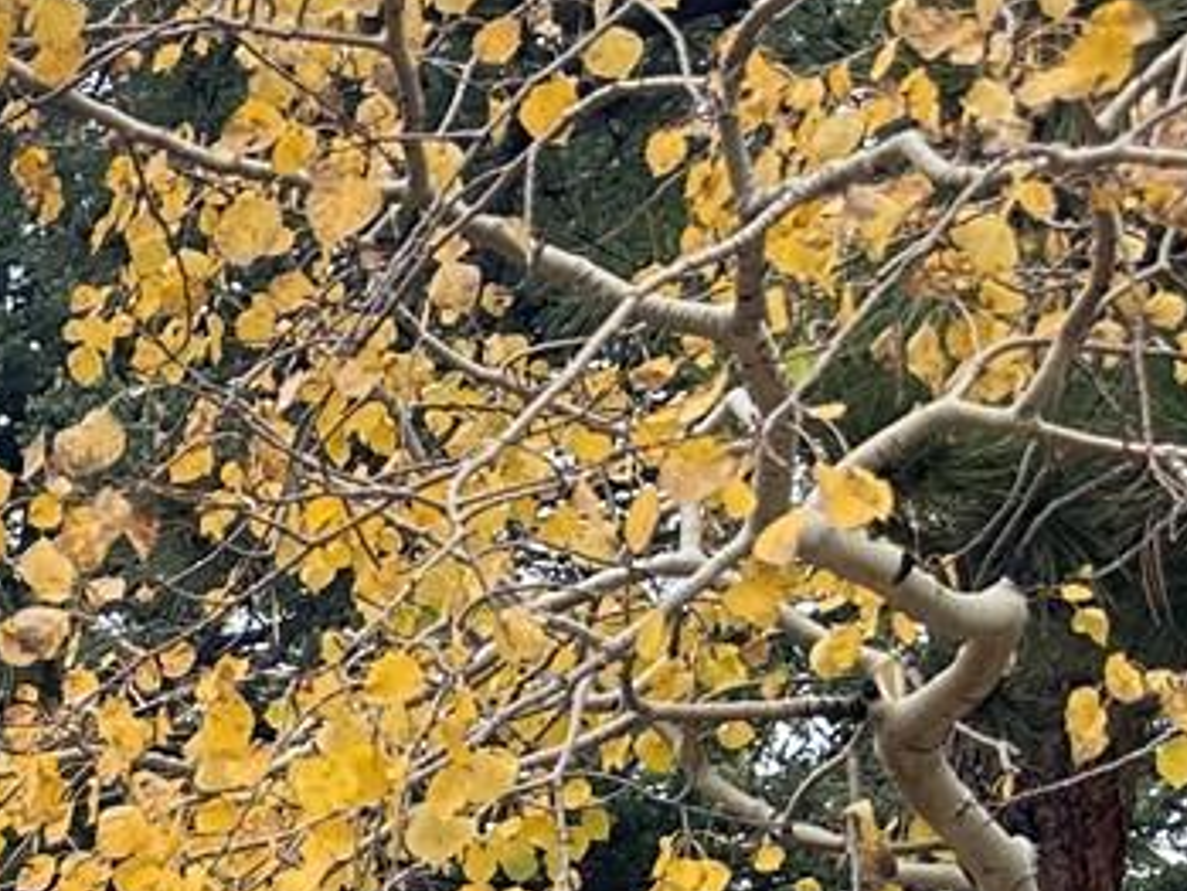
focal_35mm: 110
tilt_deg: +1.3
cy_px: 1289
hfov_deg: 15.6
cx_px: -867
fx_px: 3773
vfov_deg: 12.8
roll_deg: +0.2
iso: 80
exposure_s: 1/943
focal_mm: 6.86
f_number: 1.78
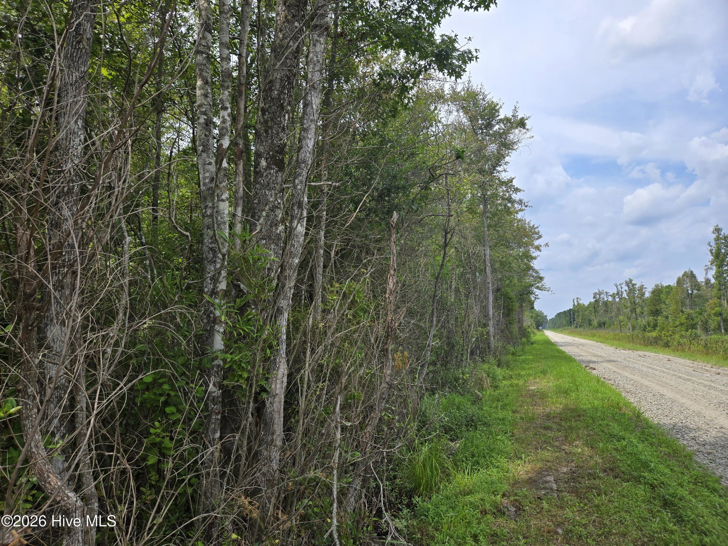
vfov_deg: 58.9
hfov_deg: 73.9
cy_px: 273
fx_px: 484
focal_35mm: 23
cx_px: 364
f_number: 1.8
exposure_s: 1/1248
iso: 25
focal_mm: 5.4
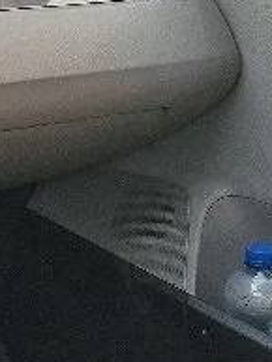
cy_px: 158
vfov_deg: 16.5
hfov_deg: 9.7
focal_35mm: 119
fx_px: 1245
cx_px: -538
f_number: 1.8
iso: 64
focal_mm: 6.4
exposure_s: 1/182
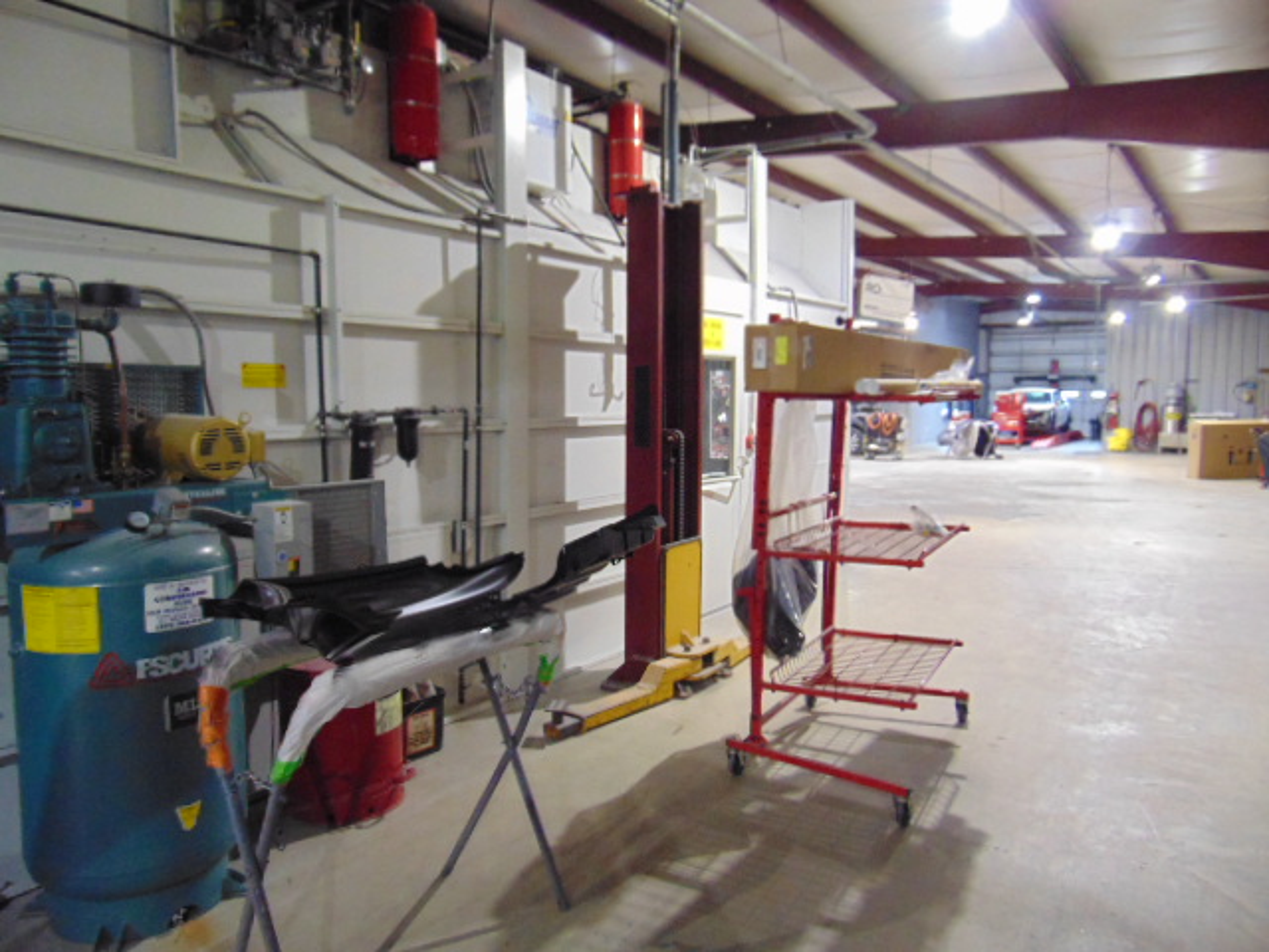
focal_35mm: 25
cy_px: 476
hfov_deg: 69.4
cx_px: 634
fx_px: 916
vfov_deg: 54.9
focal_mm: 4.5
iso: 400
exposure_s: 1/30
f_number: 3
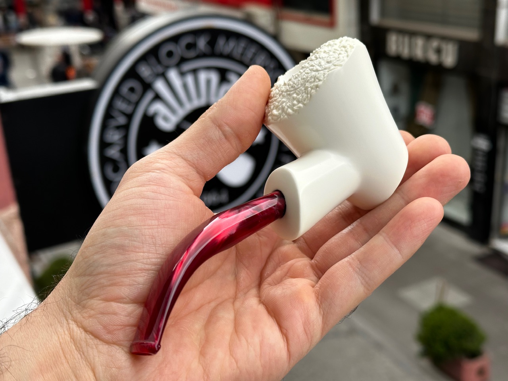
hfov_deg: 39.7
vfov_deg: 30.3
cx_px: 254
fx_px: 704
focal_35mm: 48
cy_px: 190
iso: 64
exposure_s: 1/491
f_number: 1.78
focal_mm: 6.86
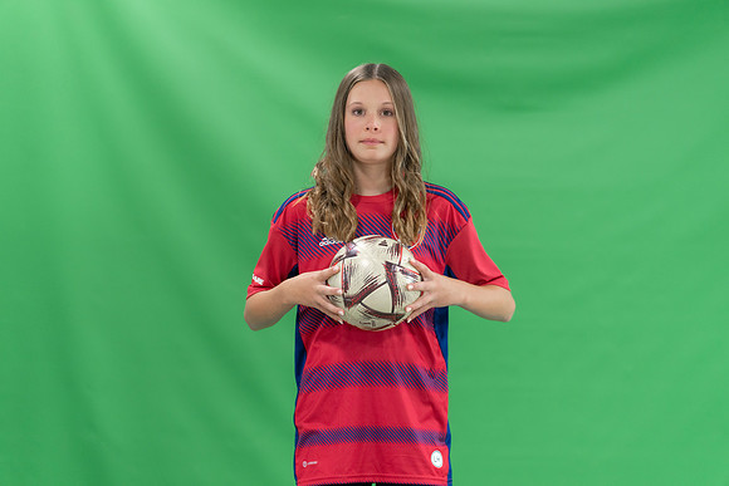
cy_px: 243
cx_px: 364
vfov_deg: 10.3
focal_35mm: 133
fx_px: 2694
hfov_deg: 15.4
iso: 1000
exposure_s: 1/250
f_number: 2.8
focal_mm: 133
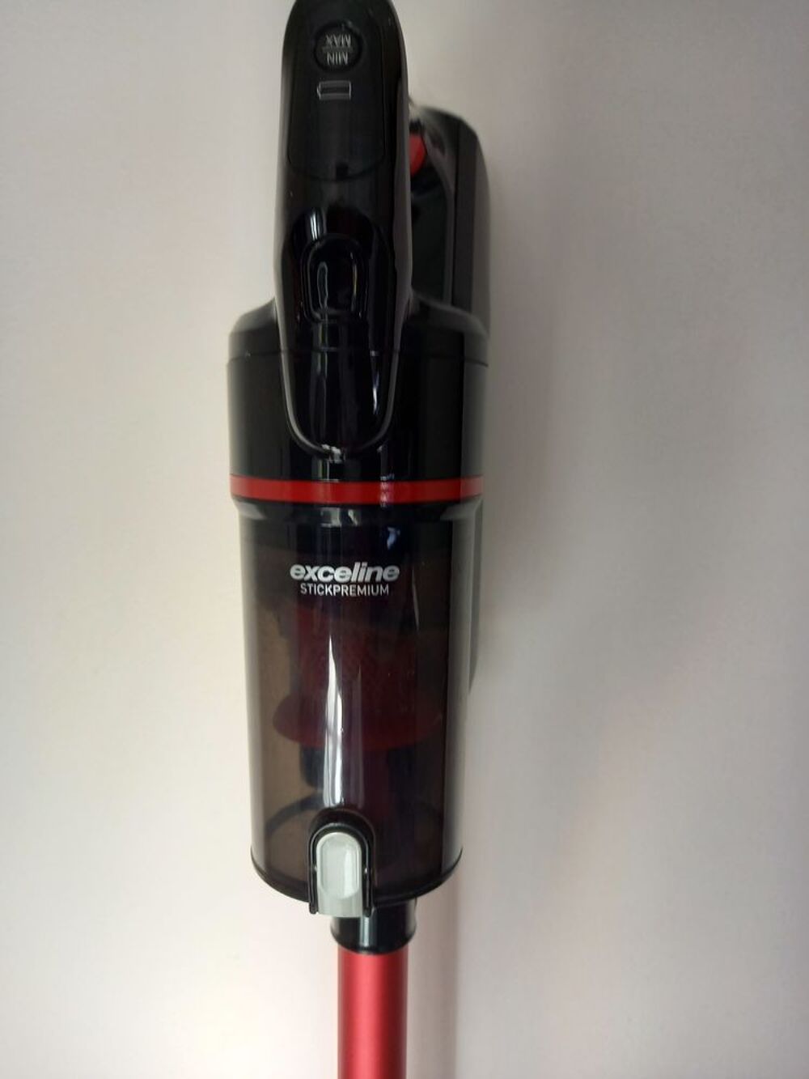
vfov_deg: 69.4
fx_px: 779
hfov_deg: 54.9
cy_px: 540
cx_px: 404
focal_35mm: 25
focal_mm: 4.65
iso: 80
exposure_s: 1/50
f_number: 1.8
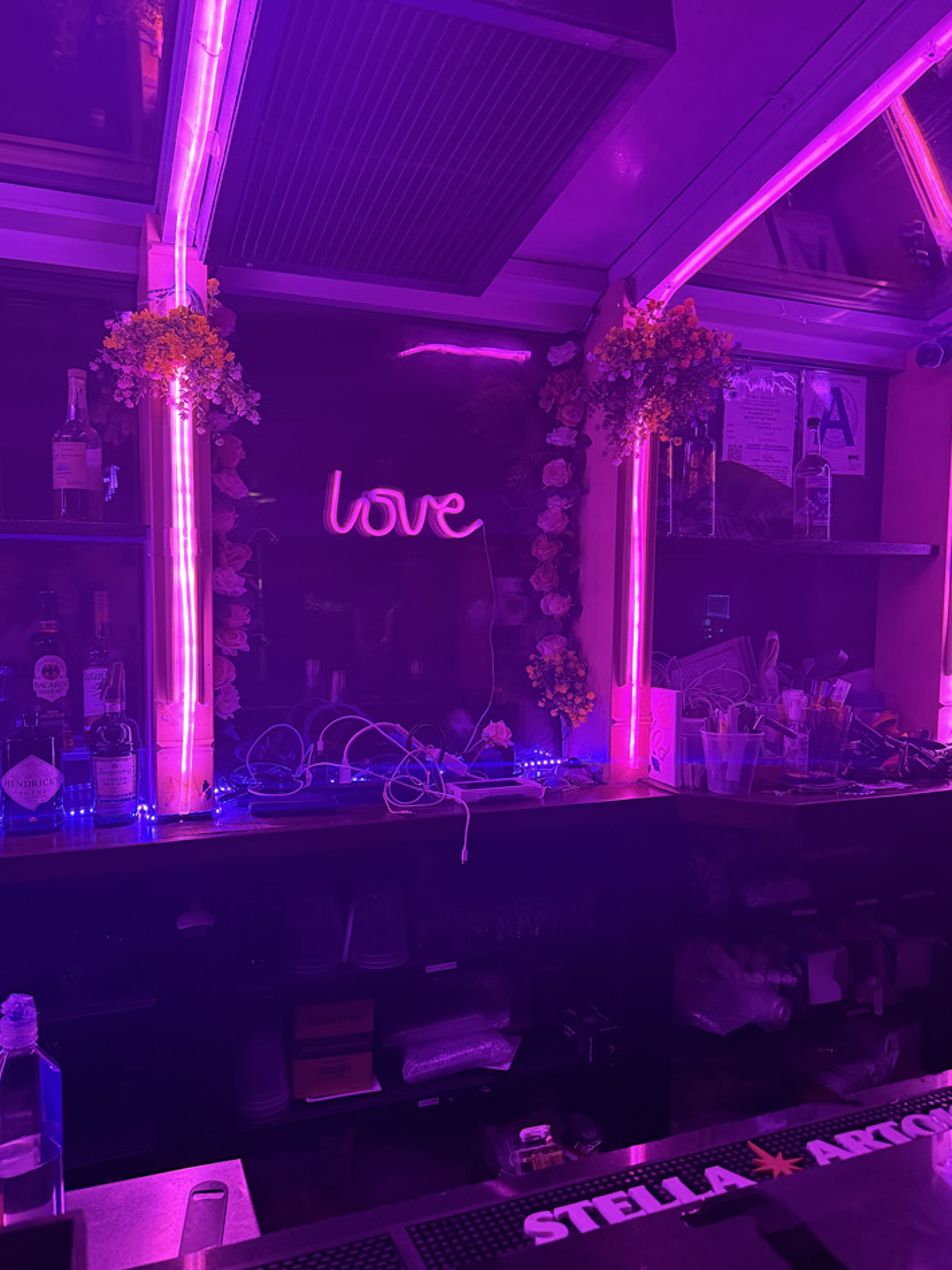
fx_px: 953
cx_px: 474
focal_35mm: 26
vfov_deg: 67.3
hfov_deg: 53.1
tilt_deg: -4.4
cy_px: 660
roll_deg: -0.8
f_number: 1.78
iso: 800
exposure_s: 1/40
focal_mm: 6.76
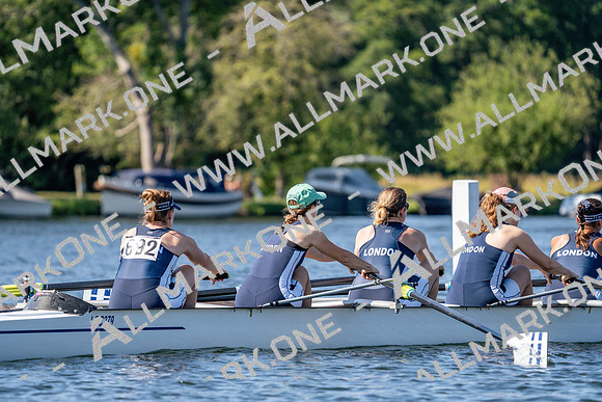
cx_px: 301
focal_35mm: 350
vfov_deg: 3.9
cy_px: 201
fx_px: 5854
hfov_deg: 5.9
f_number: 6.3
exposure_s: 1/1600
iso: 400
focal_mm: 350
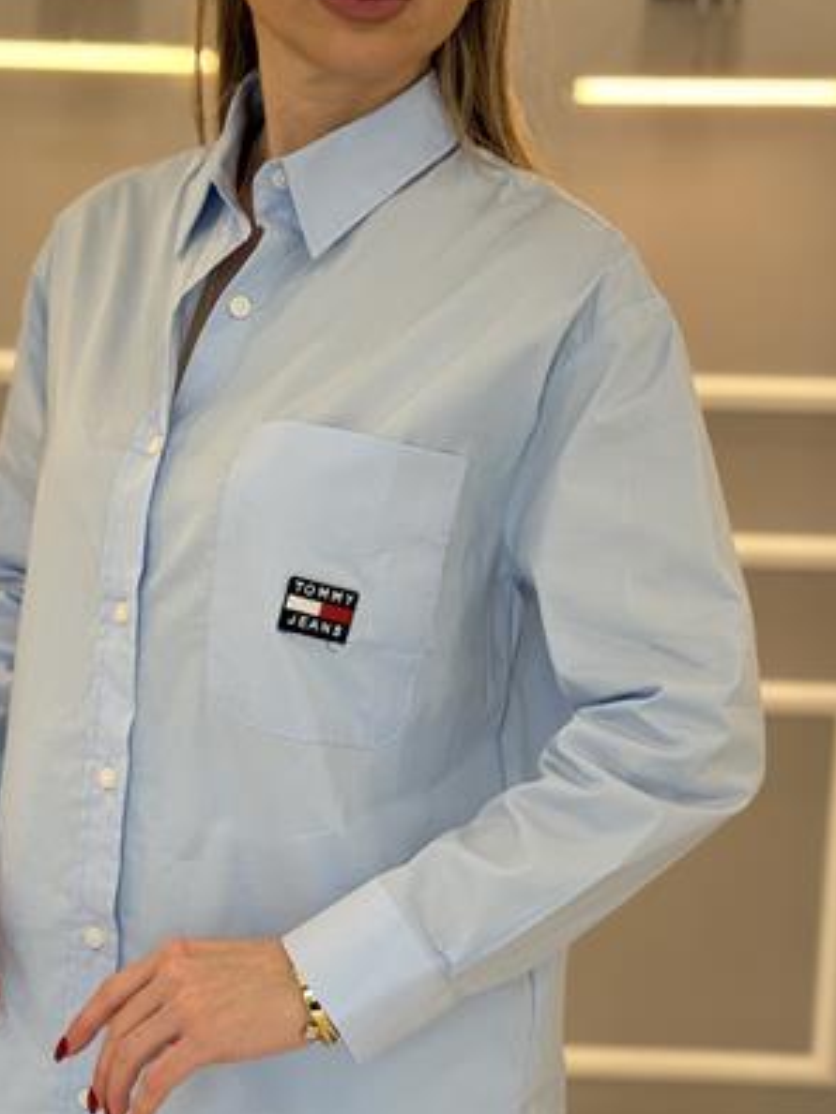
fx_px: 2029
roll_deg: -2.0
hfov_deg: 23.2
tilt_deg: -9.7
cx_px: 315
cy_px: 692
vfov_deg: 30.6
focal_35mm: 63
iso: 160
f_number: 1.78
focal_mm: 6.76
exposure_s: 1/228
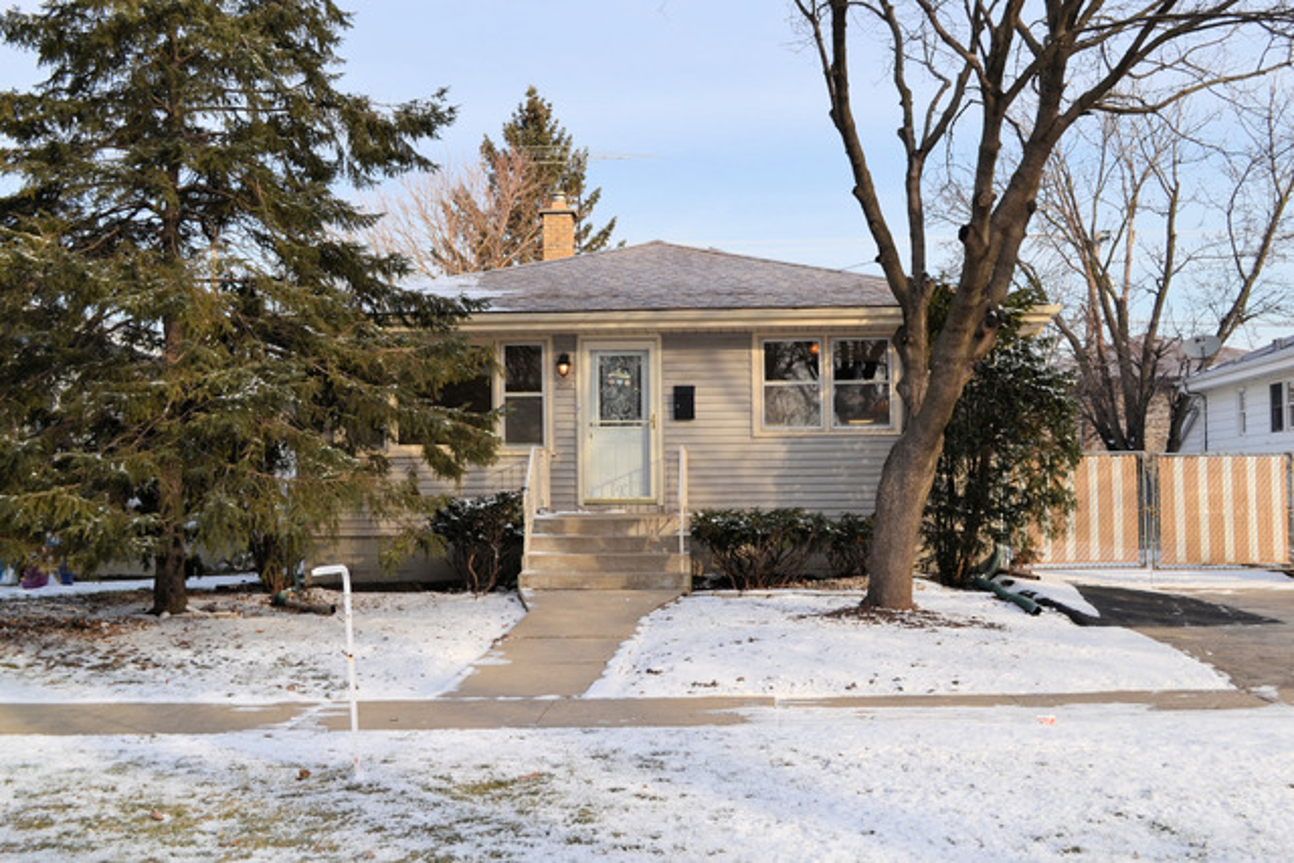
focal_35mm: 44
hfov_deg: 45.0
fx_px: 1564
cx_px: 647
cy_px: 432
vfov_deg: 30.9
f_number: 6.3
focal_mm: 29
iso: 100
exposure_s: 1/200
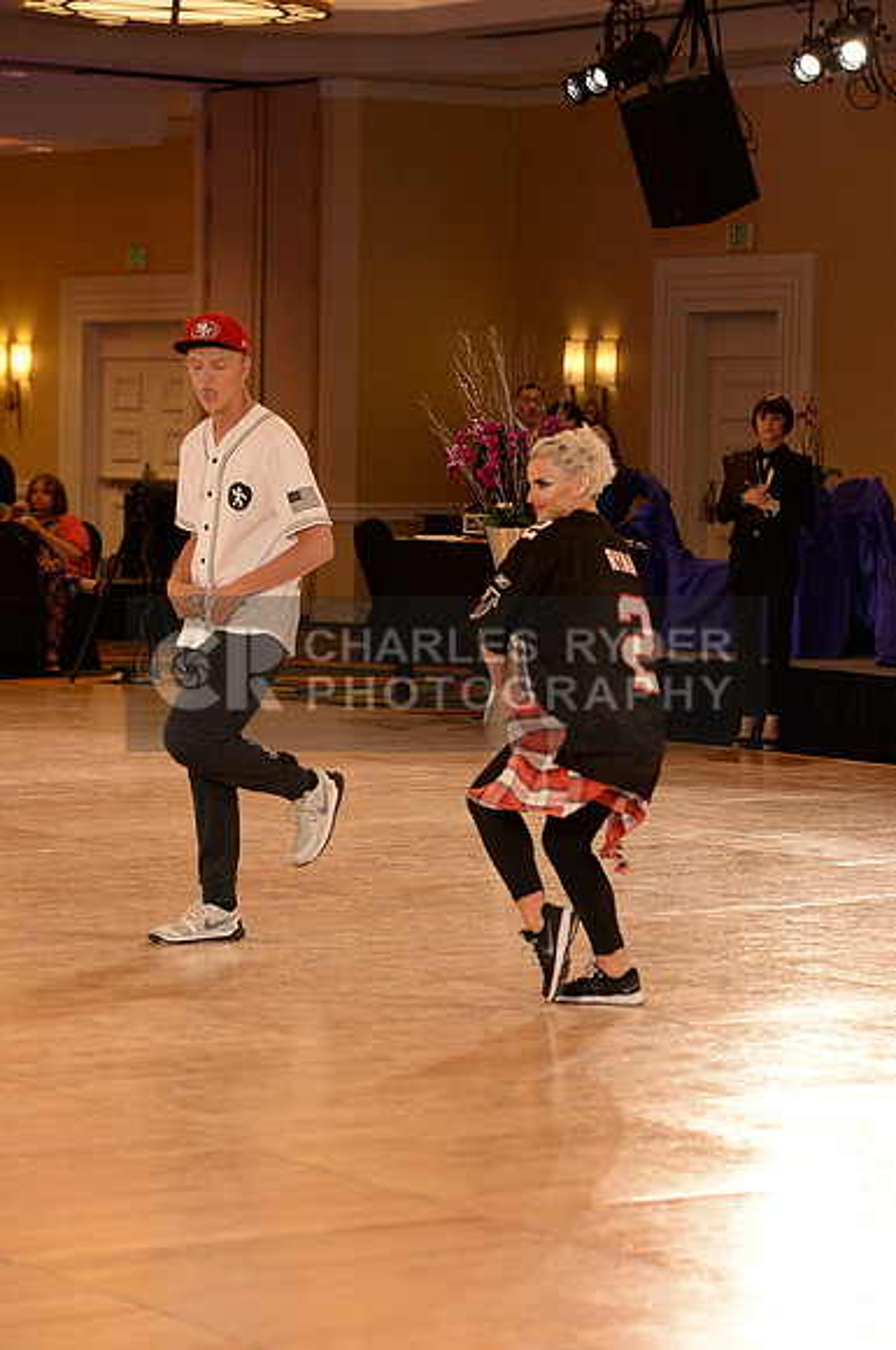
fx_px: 4343
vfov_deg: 17.7
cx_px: 448
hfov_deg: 11.8
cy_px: 675
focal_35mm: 116
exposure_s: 1/250
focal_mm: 116
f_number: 5
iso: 1600
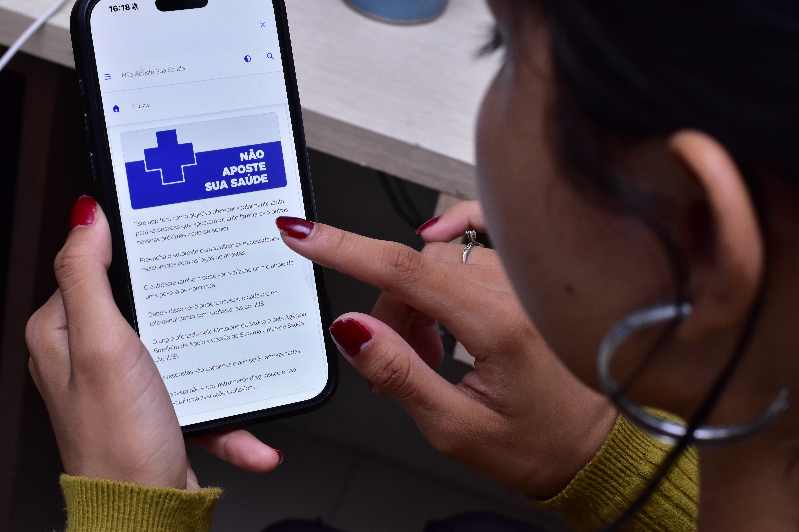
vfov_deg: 18.2
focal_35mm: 75
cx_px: 400
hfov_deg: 27.0
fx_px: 1664
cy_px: 266
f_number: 9
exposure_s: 1/125
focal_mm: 50
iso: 1250
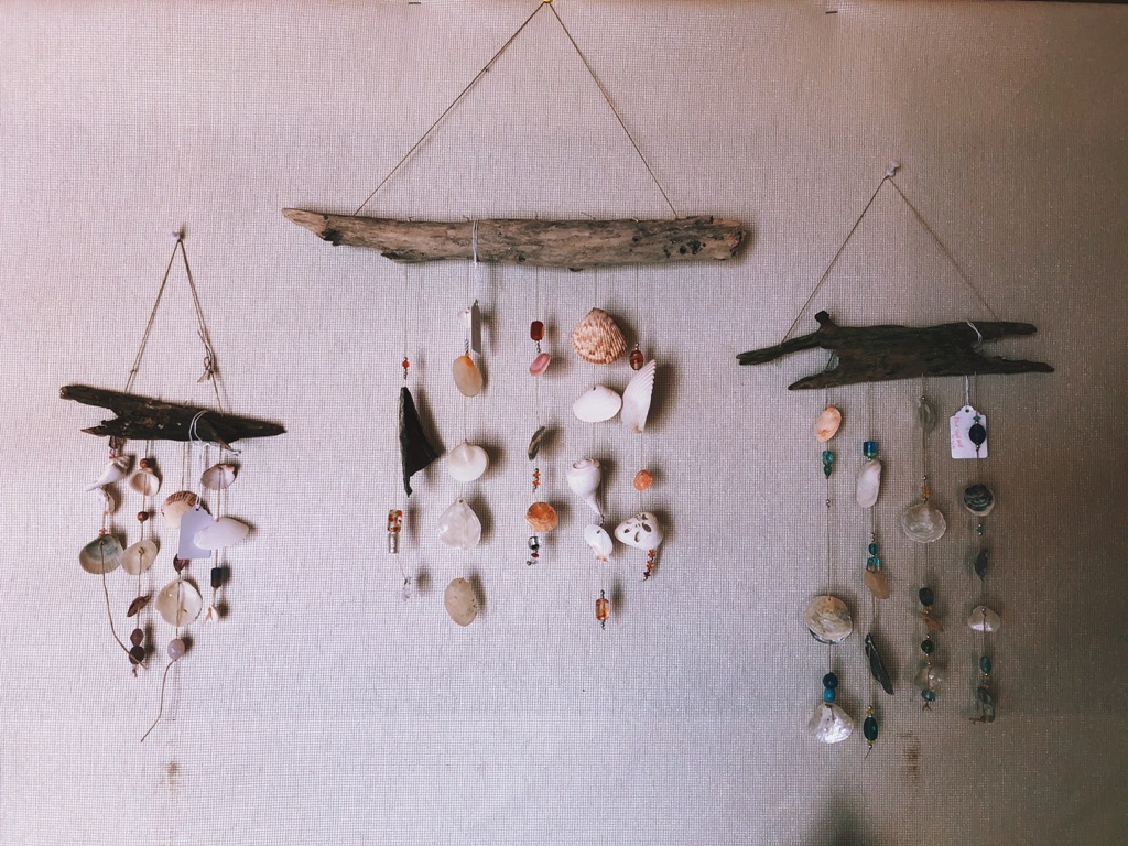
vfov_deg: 49.7
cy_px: 423
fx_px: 912
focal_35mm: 28
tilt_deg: +5.4
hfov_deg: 63.4
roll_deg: +0.2
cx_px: 564
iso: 64
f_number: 1.8
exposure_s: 1/120
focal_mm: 3.99
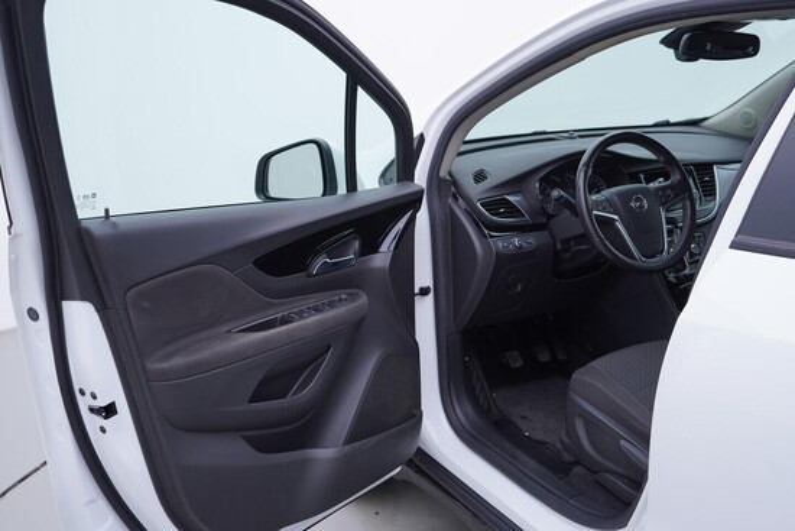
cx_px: 398
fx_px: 795
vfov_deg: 36.9
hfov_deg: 53.1
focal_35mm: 36
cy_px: 266
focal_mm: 24
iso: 125
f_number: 3.5
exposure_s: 1/60
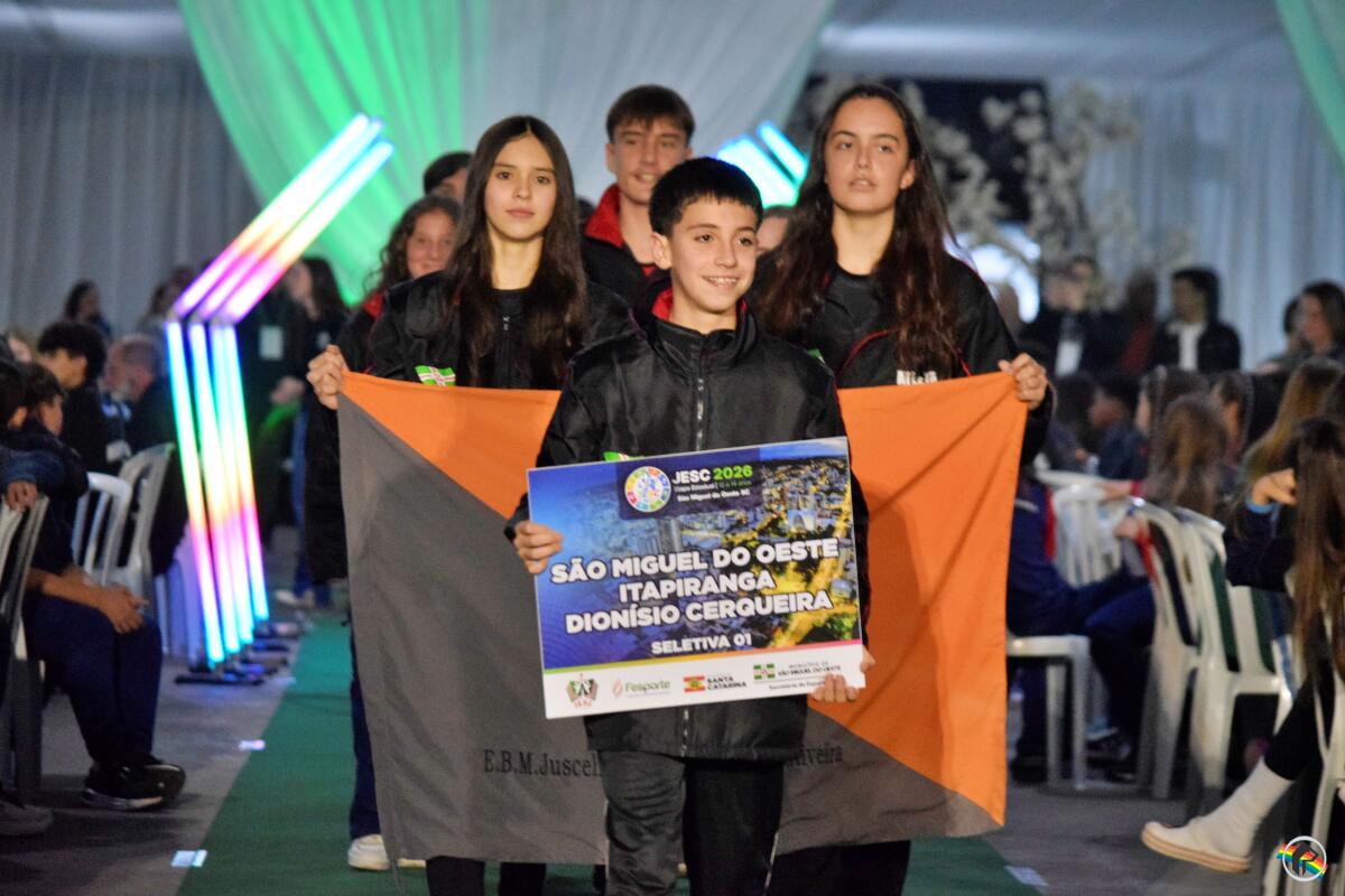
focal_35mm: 188
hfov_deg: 11.0
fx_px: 7005
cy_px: 448
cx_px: 672
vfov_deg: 7.3
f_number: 4.8
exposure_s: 1/160
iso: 4500
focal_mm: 125
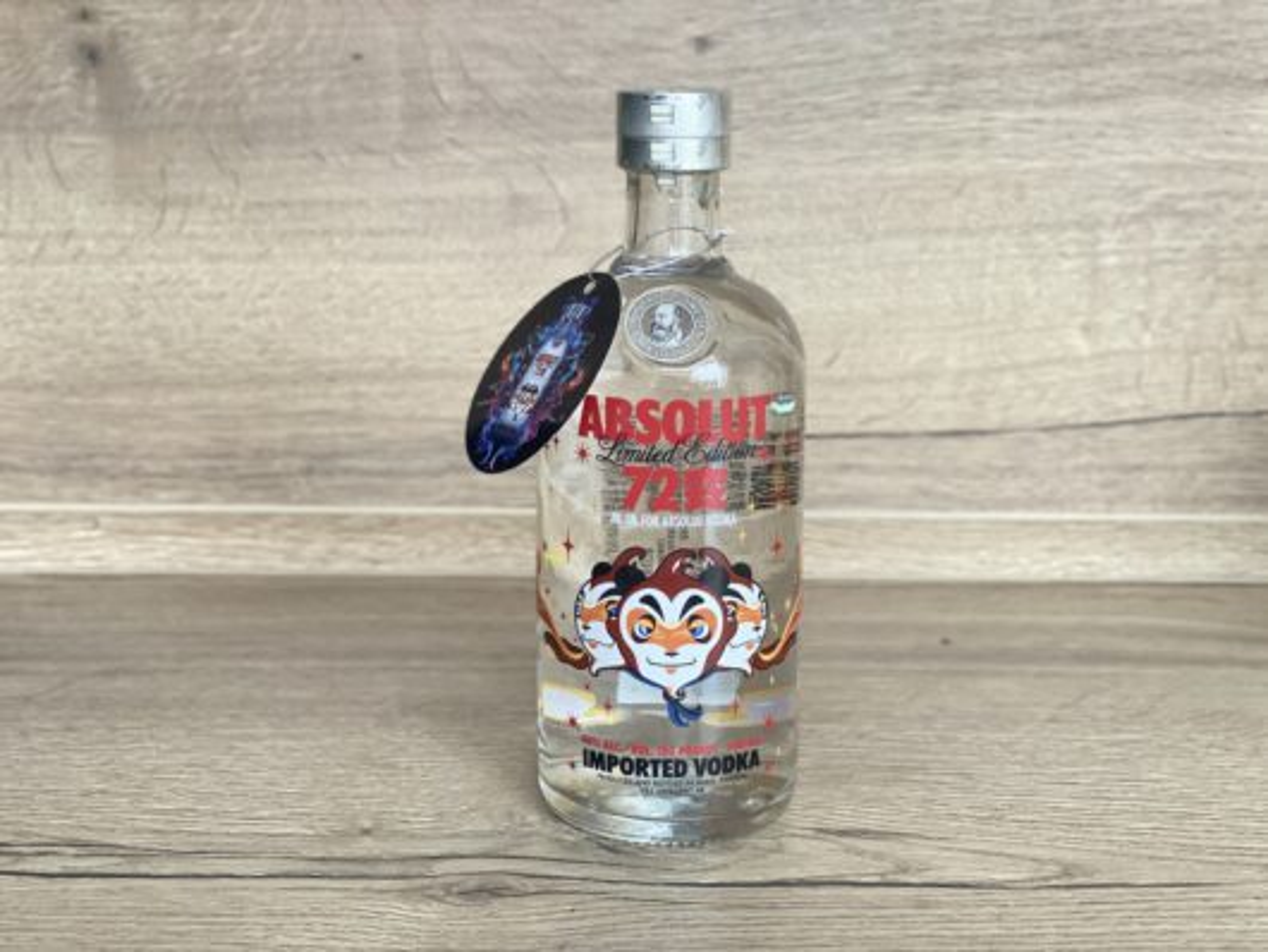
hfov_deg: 36.8
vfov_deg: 28.1
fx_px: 1906
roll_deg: -0.8
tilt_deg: -13.2
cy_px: 476
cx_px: 634
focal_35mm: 52
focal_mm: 6
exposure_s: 1/116
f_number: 2
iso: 250
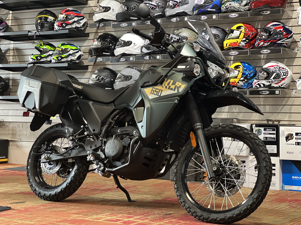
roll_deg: -1.2
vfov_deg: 19.1
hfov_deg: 25.3
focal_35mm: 77
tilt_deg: -0.5
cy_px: 112
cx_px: 150
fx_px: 670
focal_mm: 9
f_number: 2.8
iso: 400
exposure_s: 1/24
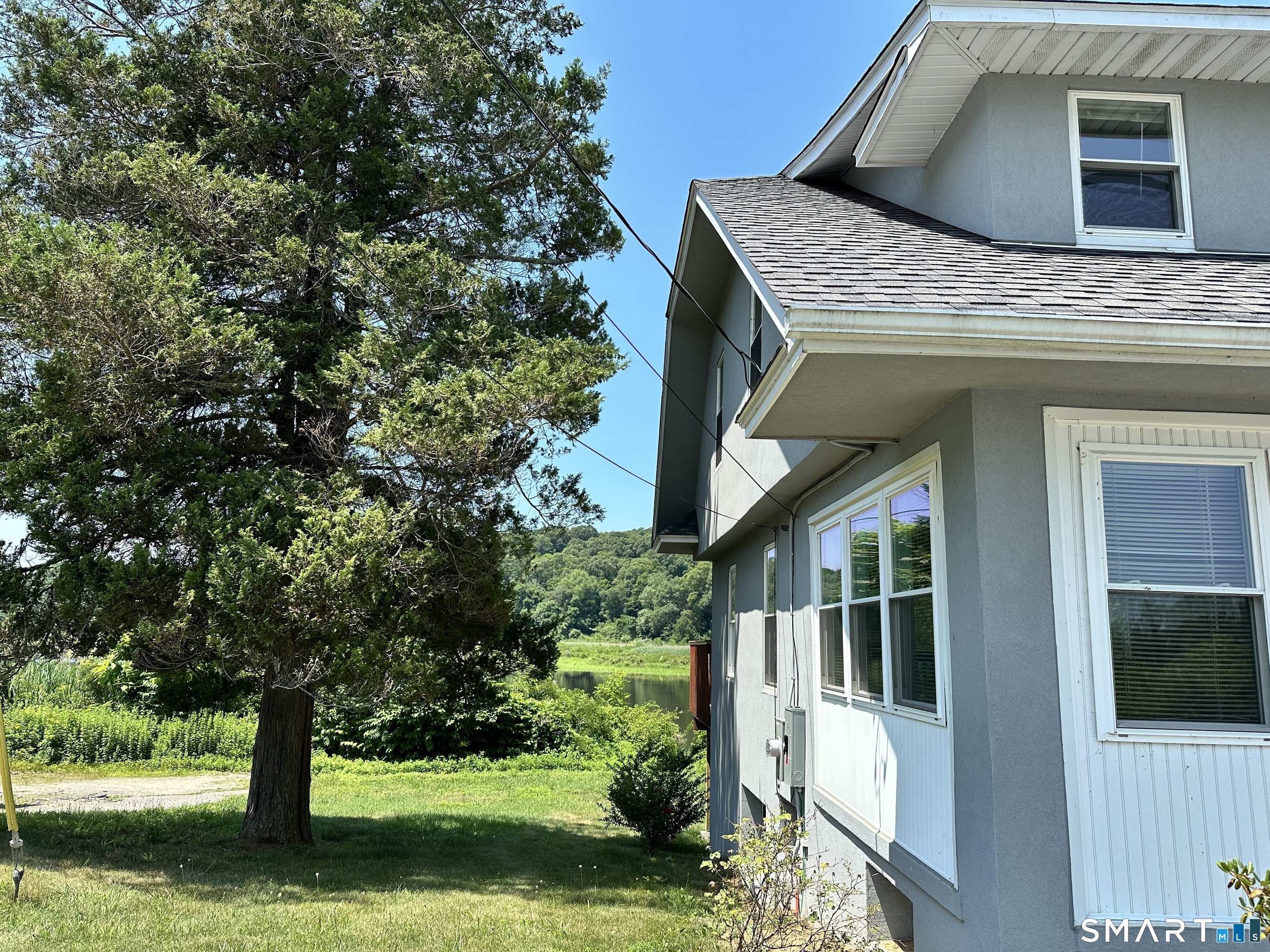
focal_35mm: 24
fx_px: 881
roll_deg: -1.7
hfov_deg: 71.6
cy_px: 476
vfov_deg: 56.8
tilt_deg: +10.5
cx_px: 635
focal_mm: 6.86
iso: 80
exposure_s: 1/2155
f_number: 1.78
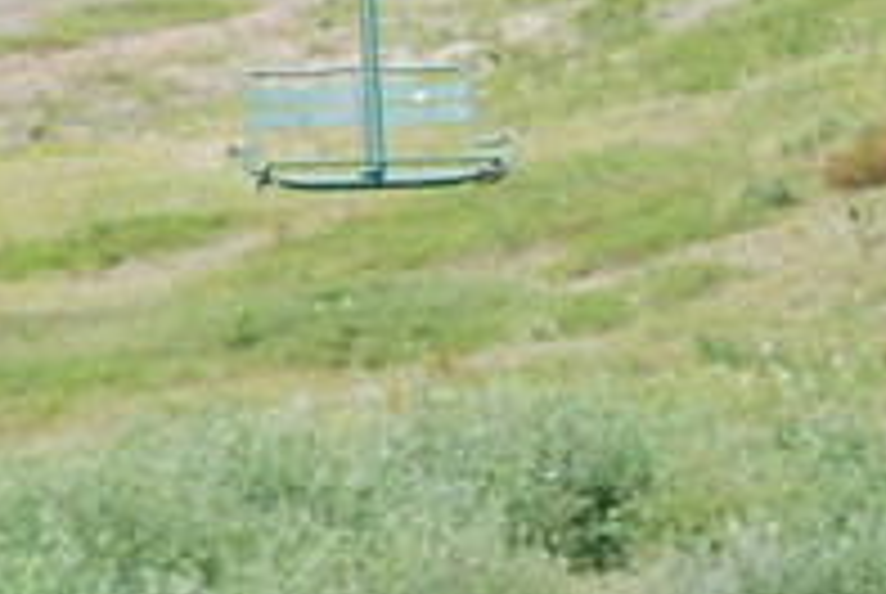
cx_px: 792
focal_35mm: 420
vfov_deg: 3.3
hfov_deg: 4.9
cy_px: 281
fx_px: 10364
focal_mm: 95
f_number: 5.6
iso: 1600
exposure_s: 1/800
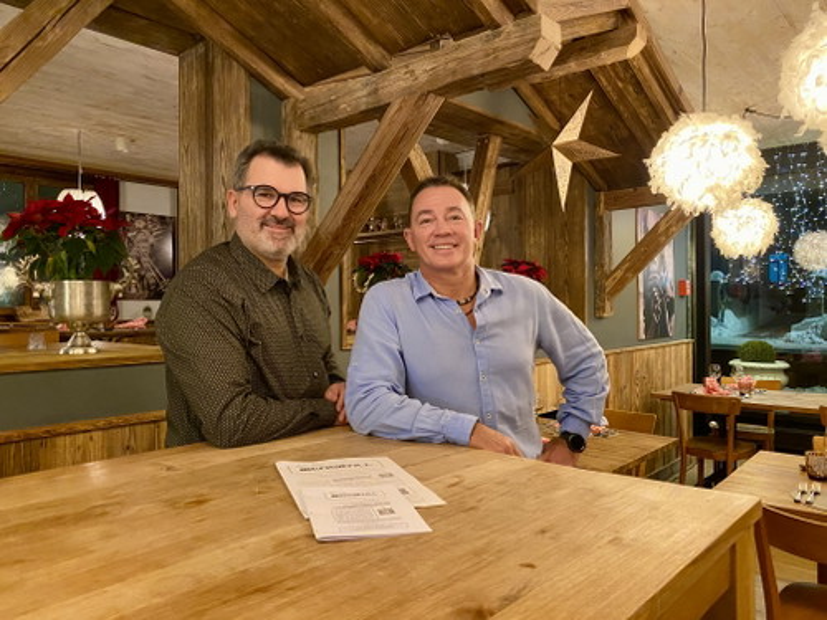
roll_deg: +0.2
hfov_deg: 67.3
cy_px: 310
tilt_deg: +1.2
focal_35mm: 26
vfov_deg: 53.1
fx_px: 621
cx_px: 414
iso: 640
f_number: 1.8
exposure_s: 1/25
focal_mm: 4.25
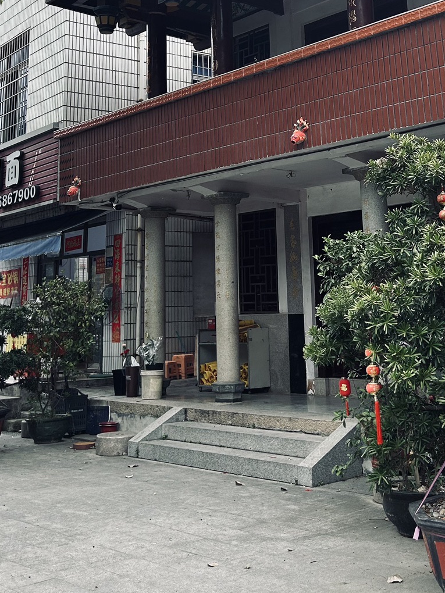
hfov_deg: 28.5
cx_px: 255
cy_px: 63
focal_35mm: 51
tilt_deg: +16.3
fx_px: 874
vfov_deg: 35.4
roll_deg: +1.2
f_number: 1.5
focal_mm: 5.7
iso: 50
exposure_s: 1/404
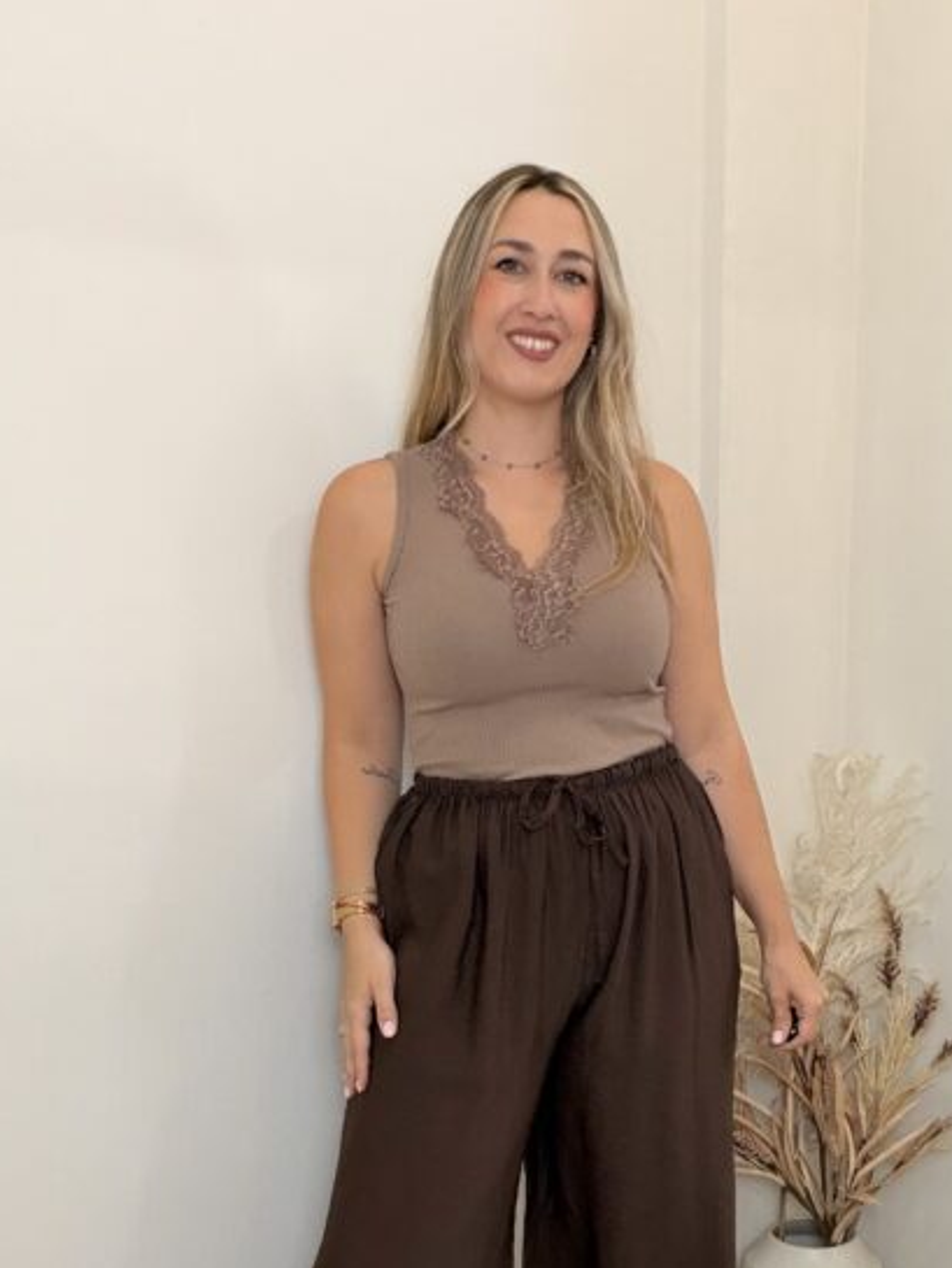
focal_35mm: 44
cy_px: 870
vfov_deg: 42.2
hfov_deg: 32.8
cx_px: 561
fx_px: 1613
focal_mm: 2.71
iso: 125
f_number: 1.9
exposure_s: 1/60
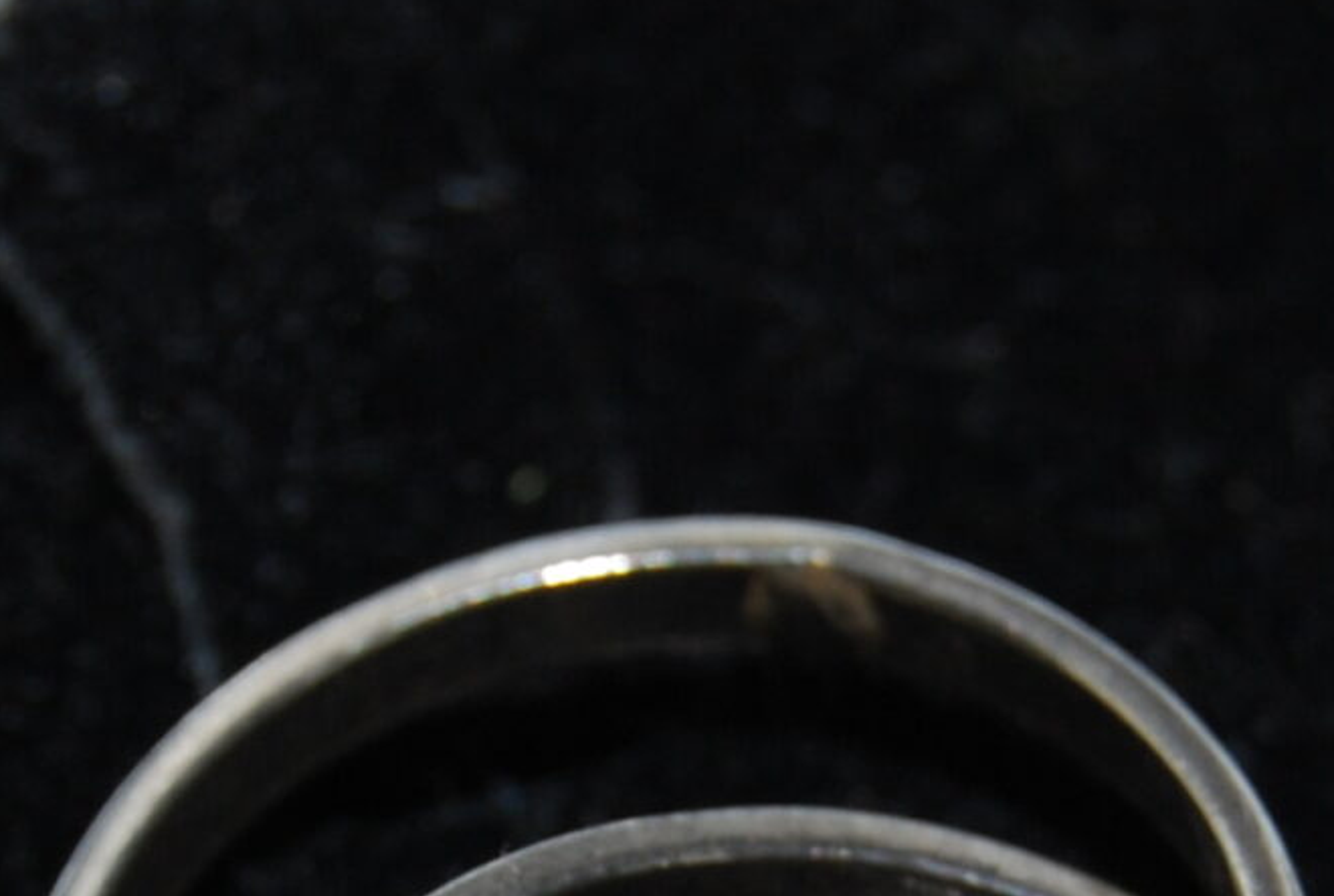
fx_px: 11880
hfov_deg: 6.4
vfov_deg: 4.3
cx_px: 994
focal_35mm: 320
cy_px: 1355
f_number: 5.6
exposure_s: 1/60
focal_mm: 55
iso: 200
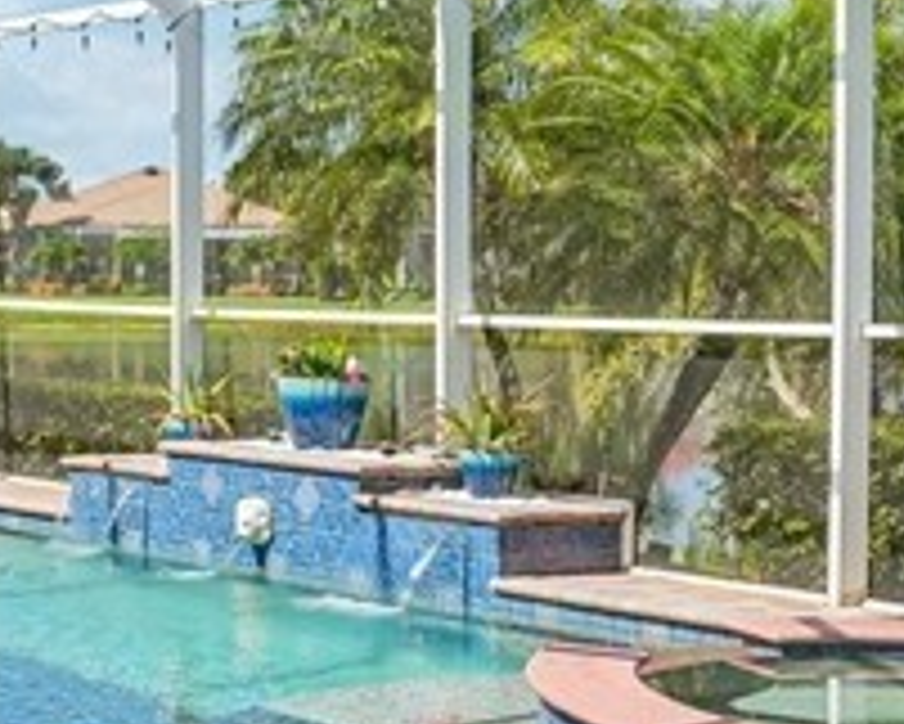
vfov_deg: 18.4
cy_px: 259
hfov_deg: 22.2
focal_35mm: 84
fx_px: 2236
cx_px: 45
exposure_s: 1/500
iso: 400
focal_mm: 16.5
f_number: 8
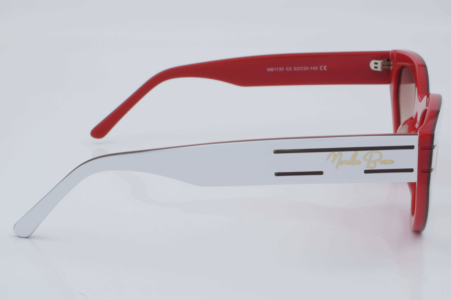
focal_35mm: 75
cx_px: 226
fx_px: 940
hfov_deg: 27.0
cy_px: 150
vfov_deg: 18.2
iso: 100
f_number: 32
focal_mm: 50
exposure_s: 1/4
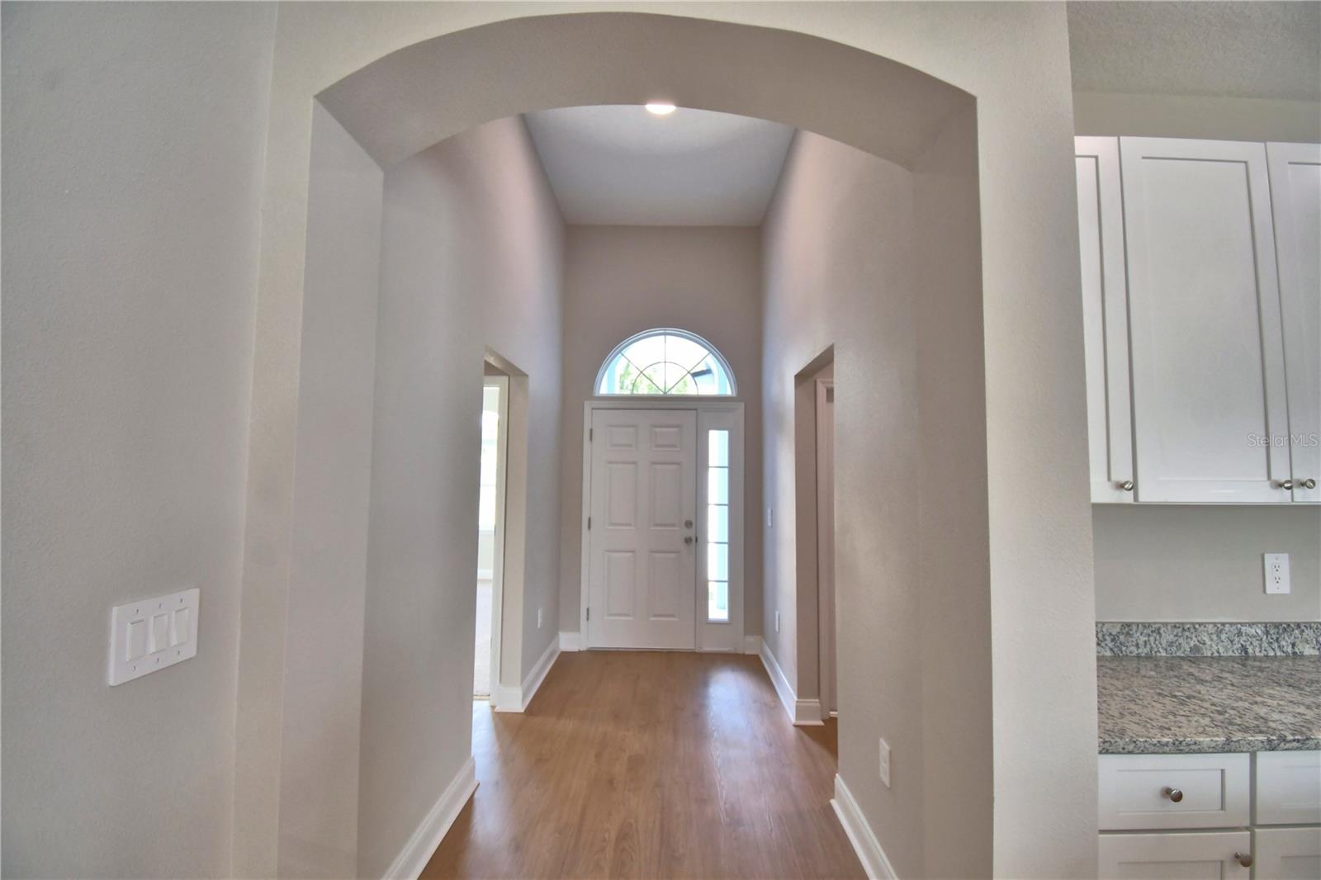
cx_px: 660
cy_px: 440
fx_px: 550
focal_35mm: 15
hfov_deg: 100.4
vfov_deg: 77.3
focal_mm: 10
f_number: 4.5
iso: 400
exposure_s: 1/125
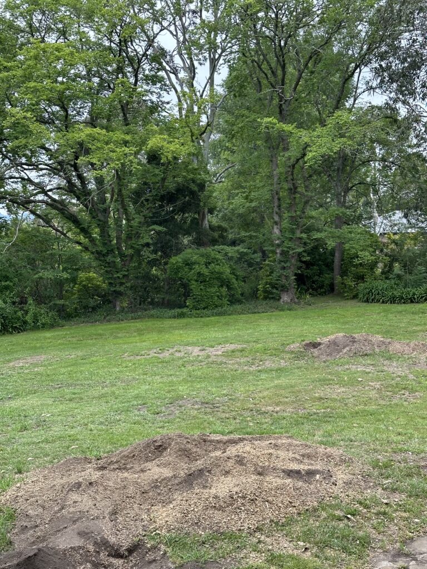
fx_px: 789
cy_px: 284
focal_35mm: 48
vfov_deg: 39.7
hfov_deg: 30.3
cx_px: 214
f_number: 1.78
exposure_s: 1/709
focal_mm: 6.86
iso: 64
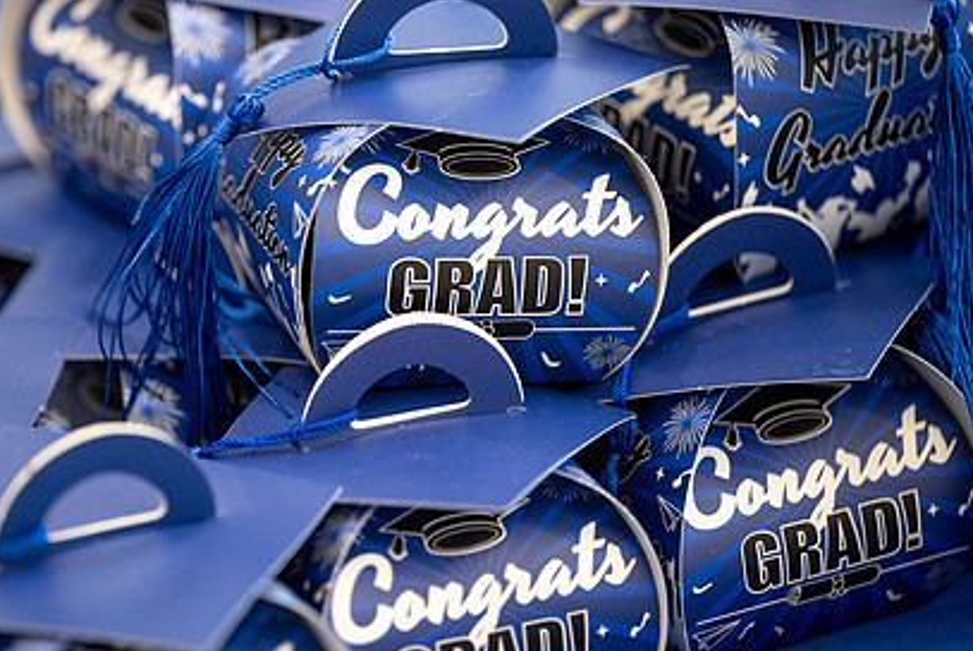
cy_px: 272
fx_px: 7708
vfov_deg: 4.8
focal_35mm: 285
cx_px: 301
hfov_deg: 7.2
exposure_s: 1/200
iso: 1000
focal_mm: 200
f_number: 2.8
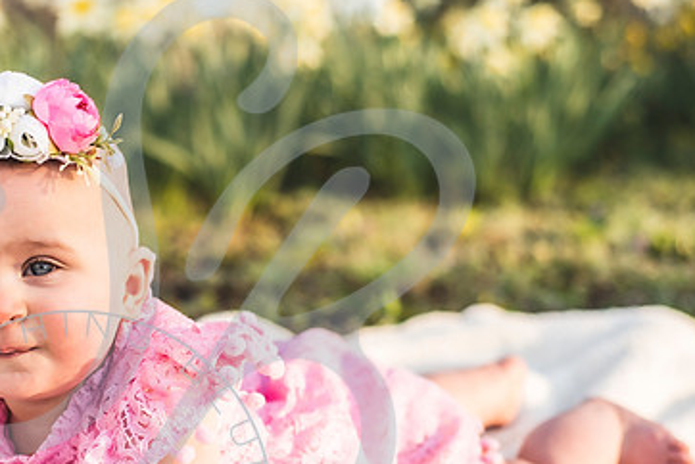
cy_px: 346
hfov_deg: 25.0
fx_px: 1546
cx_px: 171
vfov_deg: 17.0
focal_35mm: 80
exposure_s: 1/320
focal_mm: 50
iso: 100
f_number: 2.8
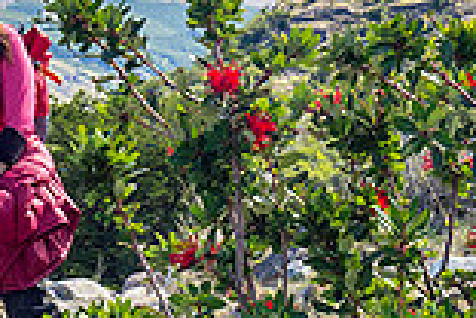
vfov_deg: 8.4
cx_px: 226
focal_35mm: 164
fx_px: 2168
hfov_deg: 12.5
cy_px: 176
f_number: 8
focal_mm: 16.2
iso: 400
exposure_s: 1/320
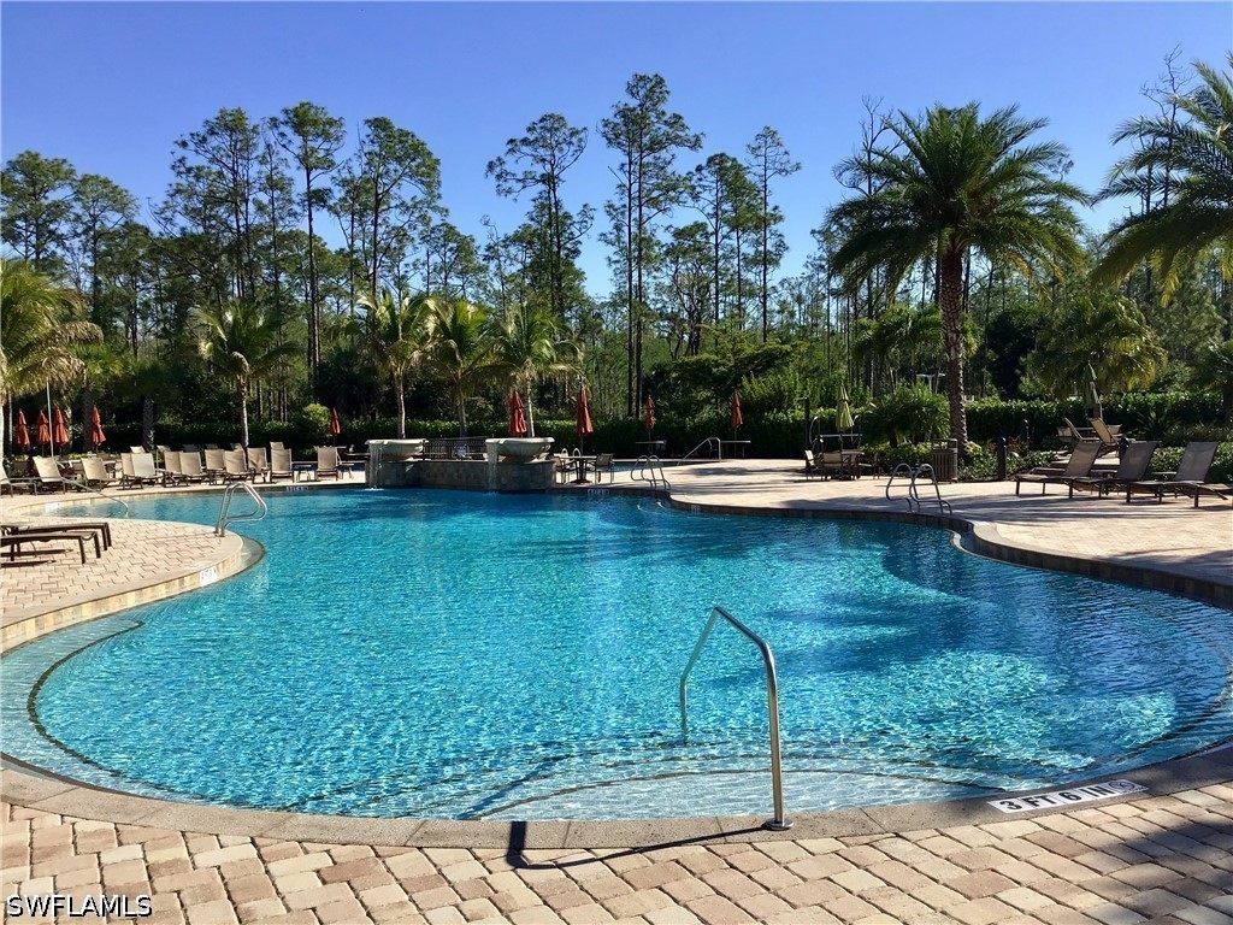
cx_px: 616
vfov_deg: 45.4
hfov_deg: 58.4
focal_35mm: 31
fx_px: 1104
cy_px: 462
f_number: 2.4
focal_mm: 3.3
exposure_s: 1/1294
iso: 25
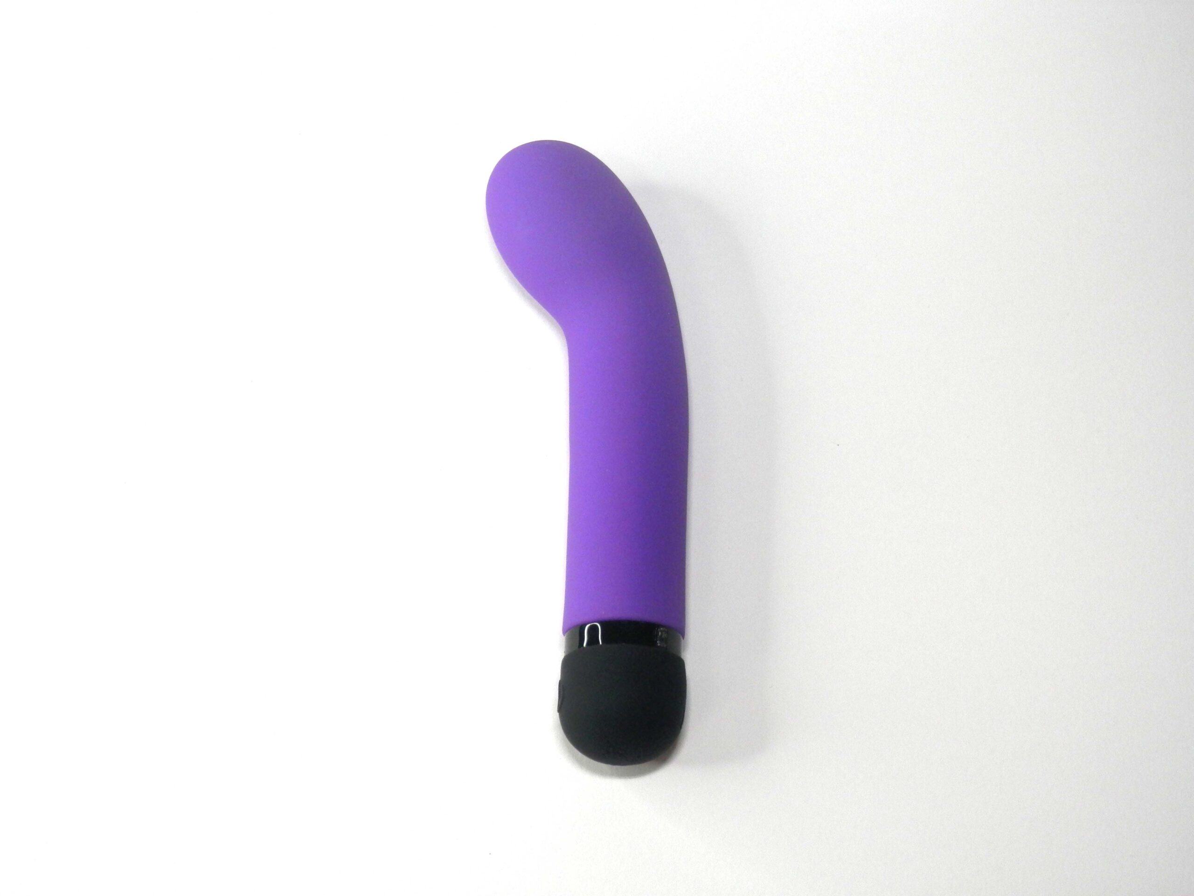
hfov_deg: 32.2
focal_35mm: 60
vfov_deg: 24.4
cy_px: 448
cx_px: 597
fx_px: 2070
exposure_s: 1/100
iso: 125
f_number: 4.2
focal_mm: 10.8
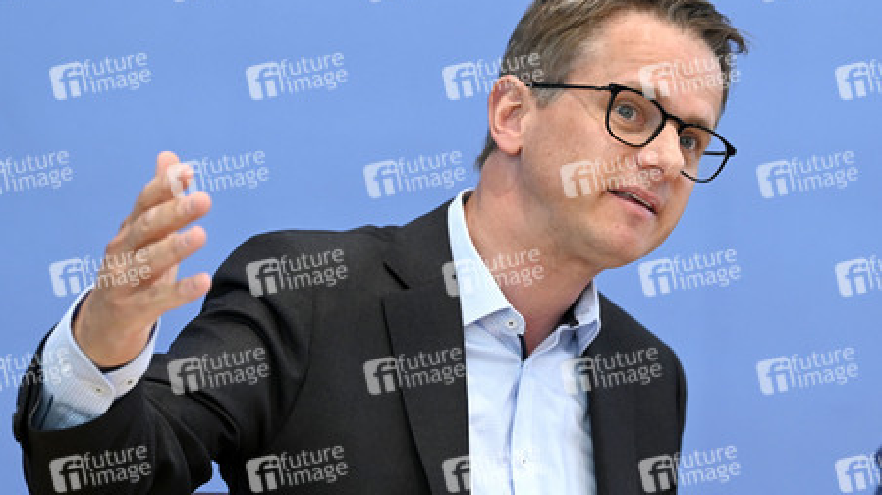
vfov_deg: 8.5
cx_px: 441
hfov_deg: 15.1
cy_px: 224
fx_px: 3319
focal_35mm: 142
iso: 3200
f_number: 5.6
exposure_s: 1/640
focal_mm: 135
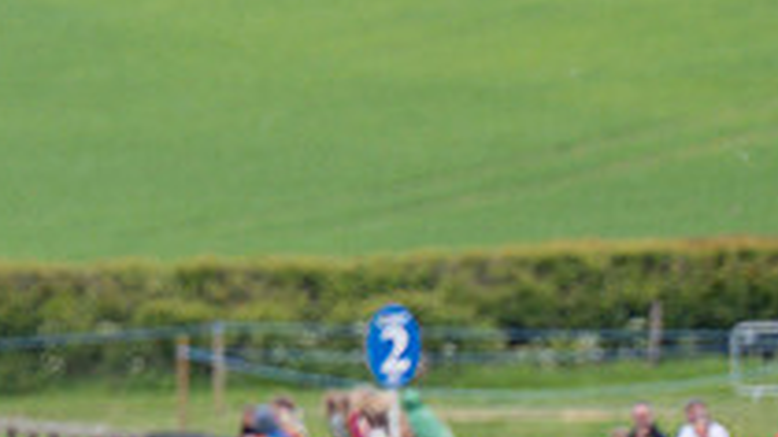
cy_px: 466
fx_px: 29224
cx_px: -221
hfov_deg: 1.5
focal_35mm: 1417
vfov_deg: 0.9
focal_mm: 175
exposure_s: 1/1600
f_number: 2.8
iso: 200
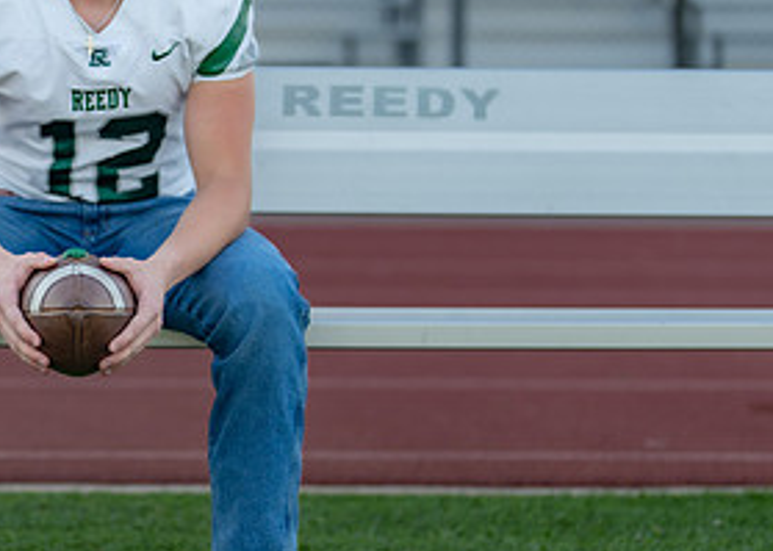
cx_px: 119
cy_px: 234
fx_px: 2589
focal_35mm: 118
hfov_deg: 16.8
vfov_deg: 12.2
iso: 100
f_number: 1.2
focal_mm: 50
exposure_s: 1/2000
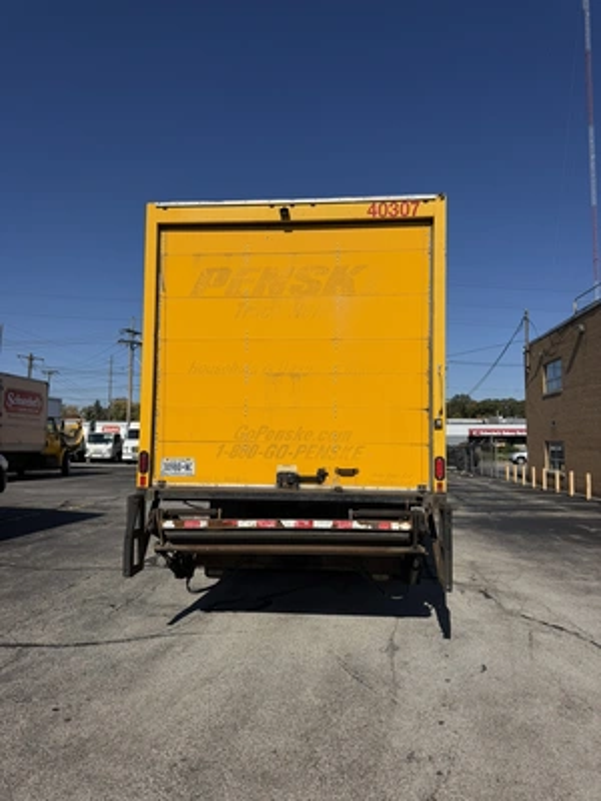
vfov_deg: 71.6
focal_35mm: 24
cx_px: 300
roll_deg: -1.3
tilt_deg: +5.7
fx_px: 556
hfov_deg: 56.8
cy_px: 400
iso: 80
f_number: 1.78
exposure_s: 1/9091
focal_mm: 6.76
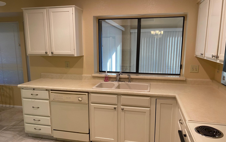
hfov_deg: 66.5
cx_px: 112
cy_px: 80
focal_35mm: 28
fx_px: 172
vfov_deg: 44.5
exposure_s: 1/60
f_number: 1.8
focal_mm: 4.25
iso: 80
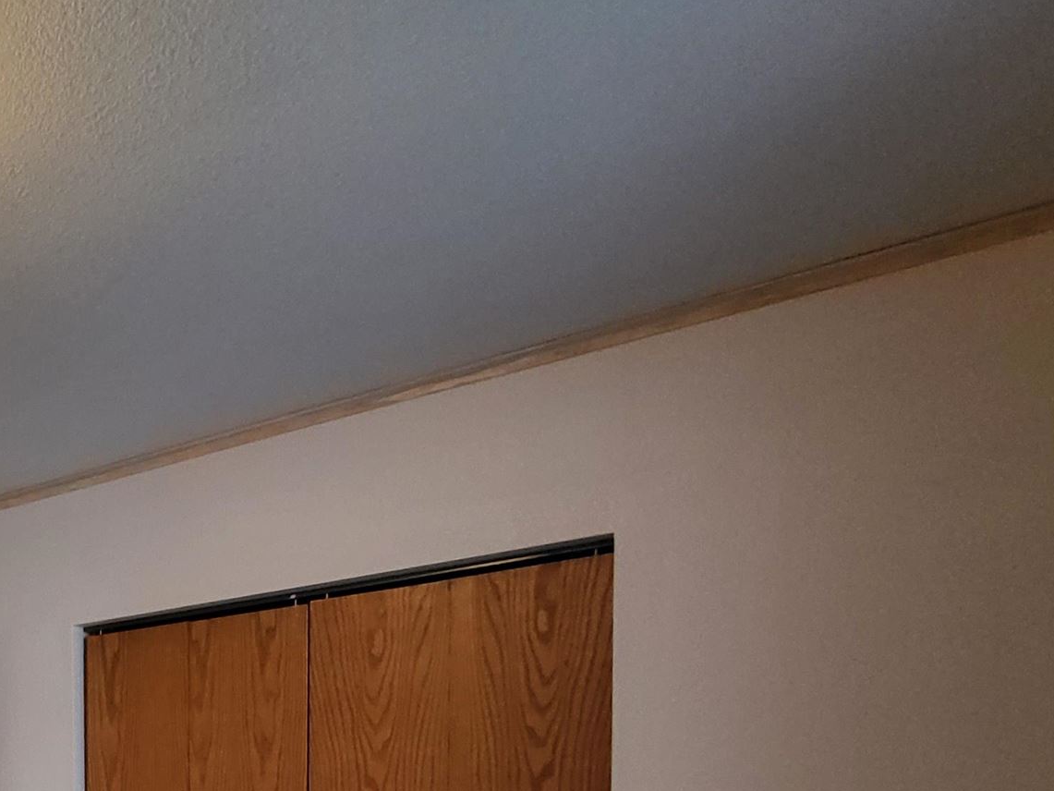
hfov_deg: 39.6
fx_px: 1066
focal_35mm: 35
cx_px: -181
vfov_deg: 34.4
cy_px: 898
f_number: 2.2
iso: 320
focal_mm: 1.74
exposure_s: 1/30
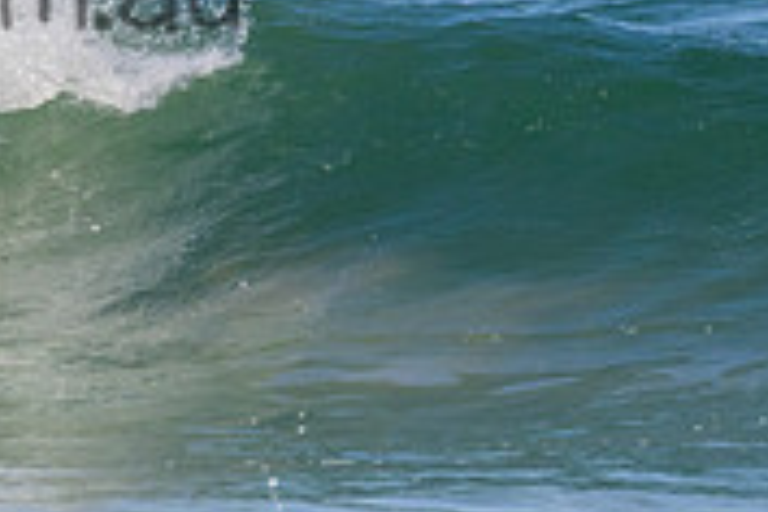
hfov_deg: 0.8
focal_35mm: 2617
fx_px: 55825
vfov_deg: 0.5
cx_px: -217
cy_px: -72
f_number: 11
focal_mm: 800
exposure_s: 1/2000
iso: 1600
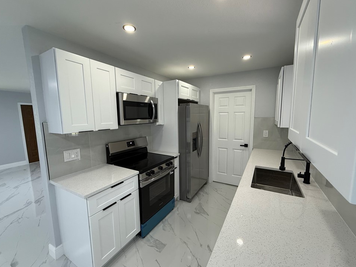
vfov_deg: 81.7
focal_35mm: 15
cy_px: 135
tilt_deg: -6.9
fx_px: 154
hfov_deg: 98.2
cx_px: 179
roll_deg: +0.4
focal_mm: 2.22
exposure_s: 1/120
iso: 200
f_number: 2.2
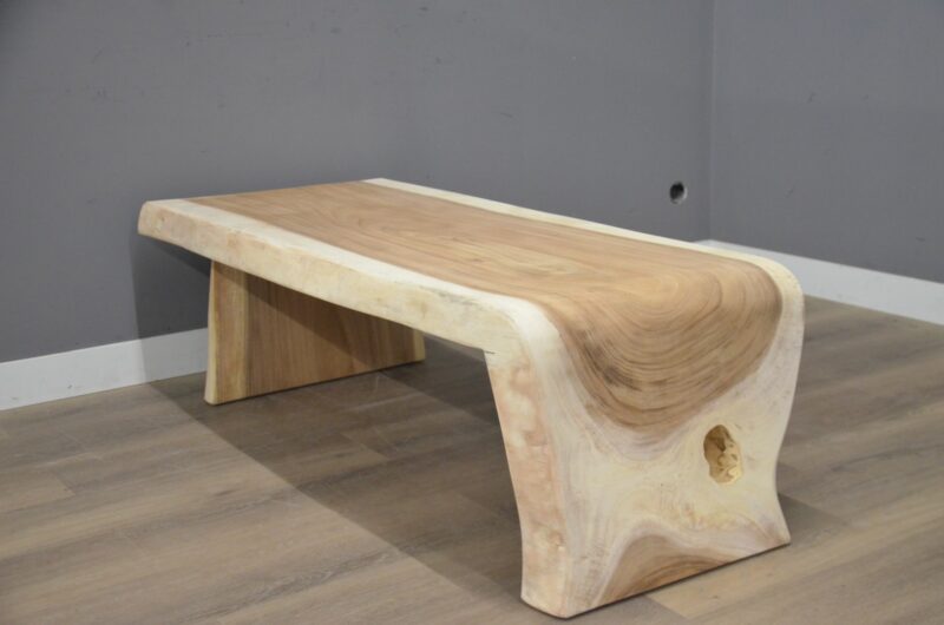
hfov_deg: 39.0
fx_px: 1335
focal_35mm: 51
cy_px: 312
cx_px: 472
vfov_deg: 26.4
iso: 3200
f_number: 4.2
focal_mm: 34
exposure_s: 1/30
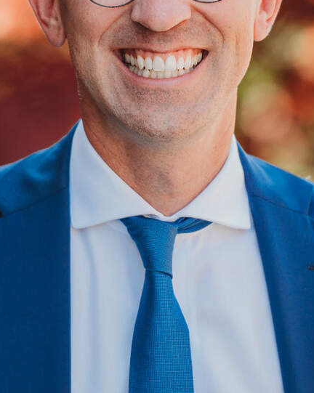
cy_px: 200
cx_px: 143
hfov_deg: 2.5
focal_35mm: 626
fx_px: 7280
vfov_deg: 3.1
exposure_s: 1/320
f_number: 2.8
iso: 200
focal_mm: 200
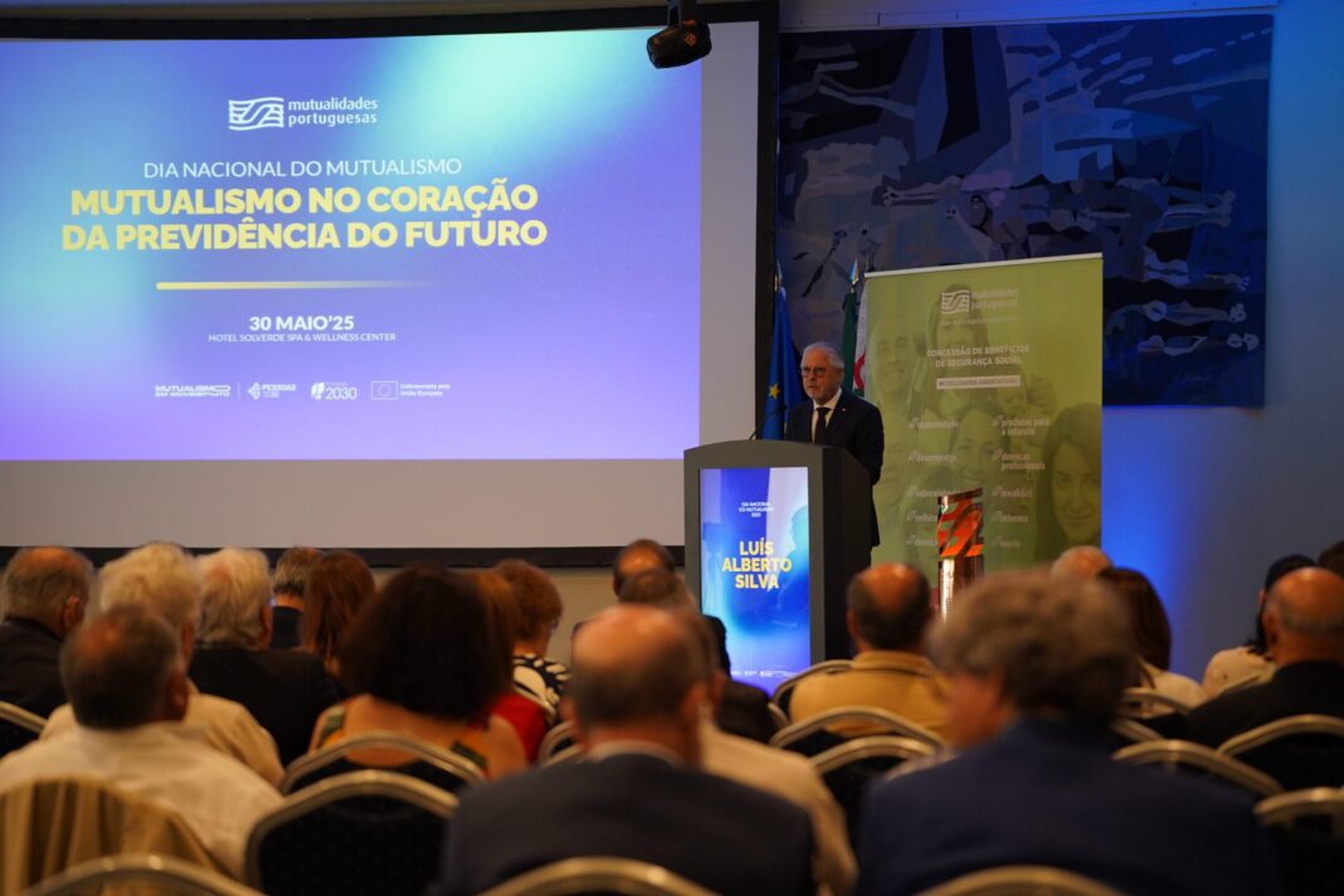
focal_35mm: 82
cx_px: 672
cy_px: 448
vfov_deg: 16.6
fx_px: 3080
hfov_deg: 24.6
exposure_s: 1/160
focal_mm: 82.5
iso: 1600
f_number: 3.2
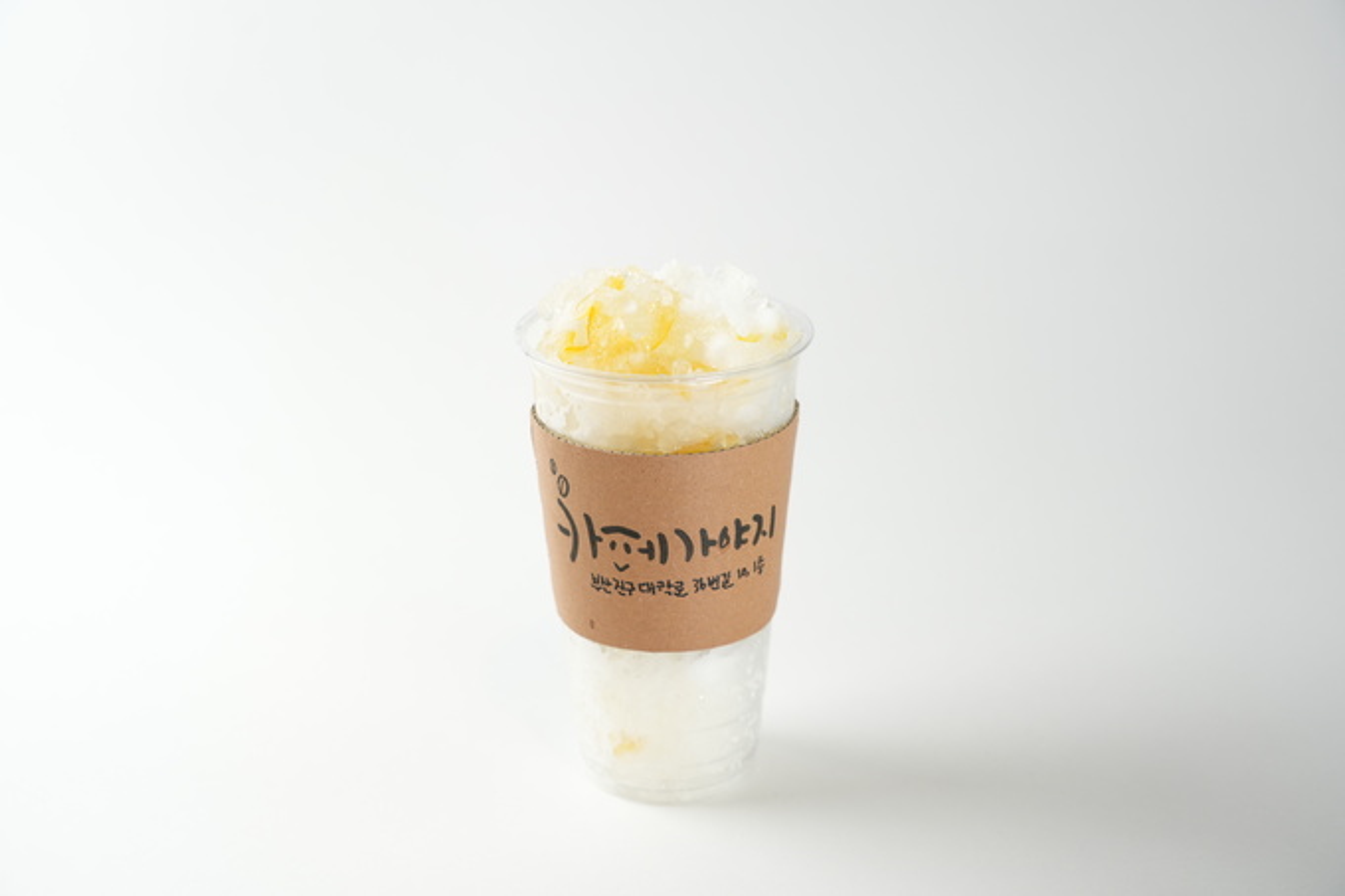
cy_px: 448
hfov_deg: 31.0
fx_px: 2428
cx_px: 672
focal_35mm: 65
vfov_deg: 20.9
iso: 640
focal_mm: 65
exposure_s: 1/100
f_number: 5
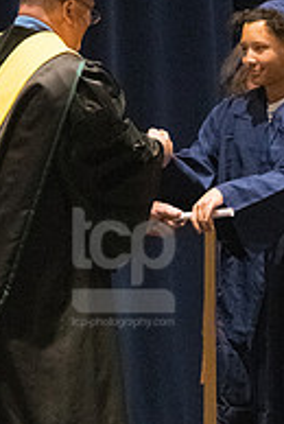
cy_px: 267
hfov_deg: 2.7
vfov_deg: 4.1
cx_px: 123
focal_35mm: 502
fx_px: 5919
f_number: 4.5
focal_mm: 145
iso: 8000
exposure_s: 1/250
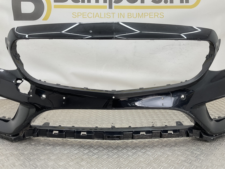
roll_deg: -0.6
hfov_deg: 61.7
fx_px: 188
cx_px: 112
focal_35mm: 29
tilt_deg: -11.3
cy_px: 84
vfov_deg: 48.2
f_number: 1.8
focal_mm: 3
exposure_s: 1/120
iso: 25
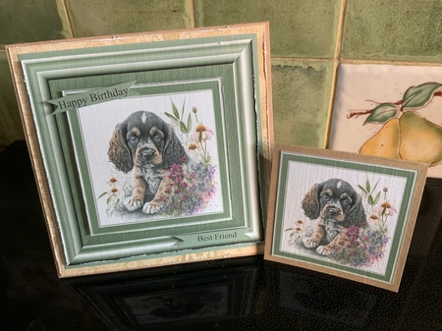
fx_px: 370
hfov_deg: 61.7
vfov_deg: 48.2
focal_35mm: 29
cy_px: 166
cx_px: 221
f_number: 1.8
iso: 200
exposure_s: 1/60
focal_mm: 3
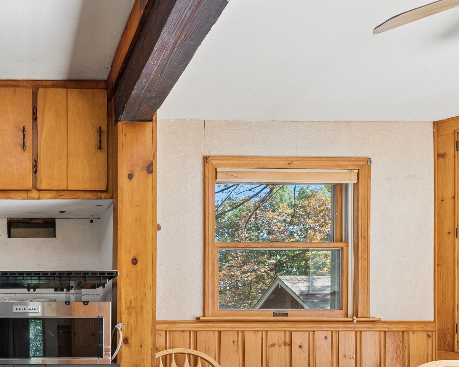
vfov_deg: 42.4
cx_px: 24
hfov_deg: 48.2
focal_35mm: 32
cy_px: 323
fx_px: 435
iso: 320
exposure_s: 1/20
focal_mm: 16
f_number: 7.1
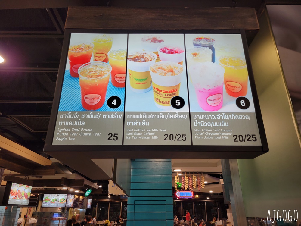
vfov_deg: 53.1
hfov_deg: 67.3
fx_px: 226
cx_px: 150
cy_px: 113
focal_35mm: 26
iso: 80
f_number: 1.8
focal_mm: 5.4
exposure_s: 1/100
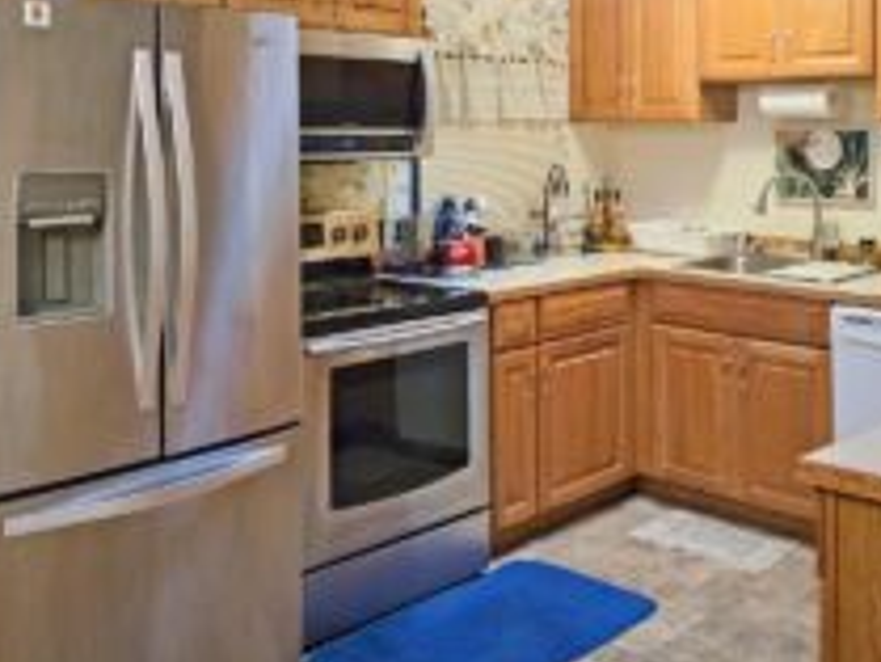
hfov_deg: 42.7
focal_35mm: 44
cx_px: 535
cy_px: 190
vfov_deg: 32.5
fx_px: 1120
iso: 1250
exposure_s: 1/120
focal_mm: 6.25
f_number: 1.7
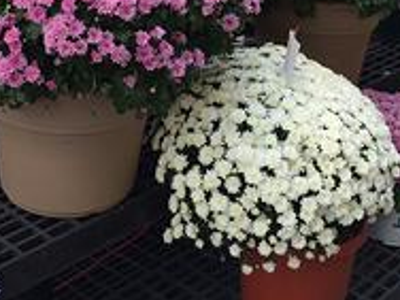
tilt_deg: -11.3
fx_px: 832
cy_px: -70
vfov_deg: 19.2
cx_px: 178
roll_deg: +2.2
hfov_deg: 27.0
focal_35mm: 72
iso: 32
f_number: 2.2
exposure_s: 1/141
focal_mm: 4.15
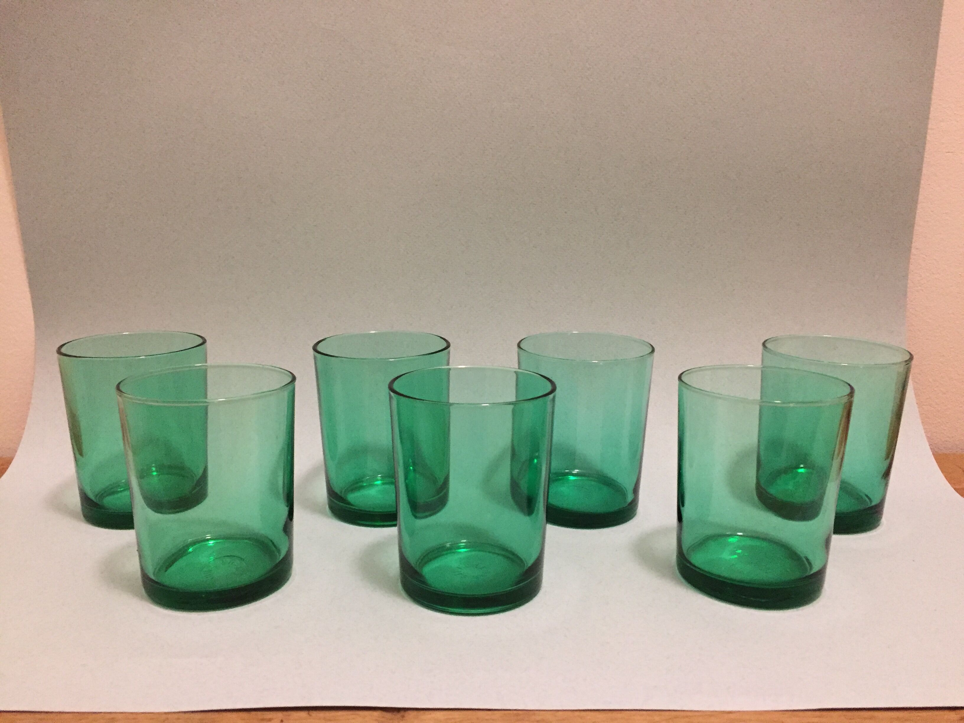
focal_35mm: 29
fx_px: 808
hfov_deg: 61.7
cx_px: 482
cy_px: 362
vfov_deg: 48.2
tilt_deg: -11.3
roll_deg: -0.5
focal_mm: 4.15
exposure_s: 1/17
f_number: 2.2
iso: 320
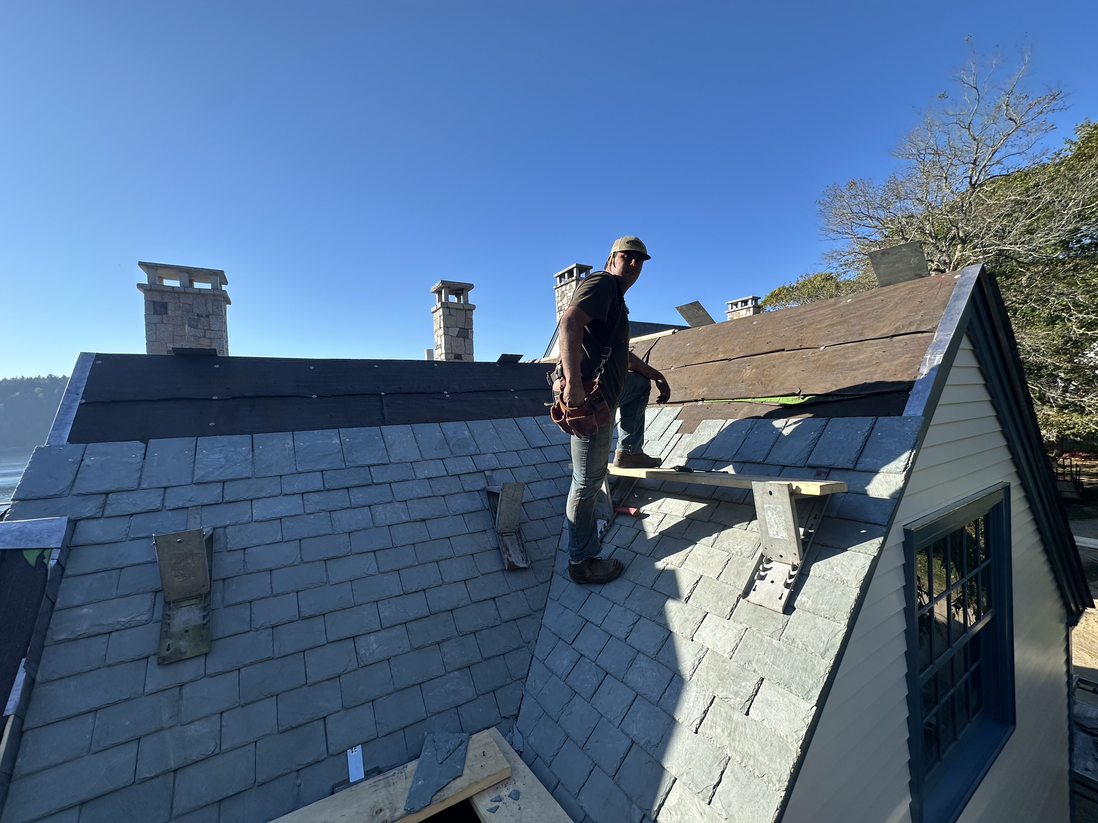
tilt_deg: -0.1
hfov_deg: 102.1
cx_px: 549
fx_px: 444
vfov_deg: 85.7
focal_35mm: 14
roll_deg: +1.7
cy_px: 412
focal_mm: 2.22
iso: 40
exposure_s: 1/1125
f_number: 2.2
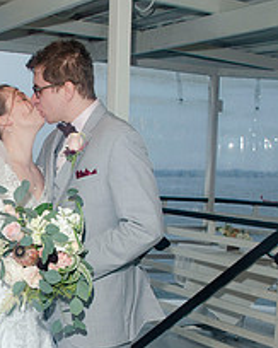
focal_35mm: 62
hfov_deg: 23.9
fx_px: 638
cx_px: 26
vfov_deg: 29.9
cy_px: 273
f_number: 5.6
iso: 400
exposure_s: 1/60
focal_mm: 20
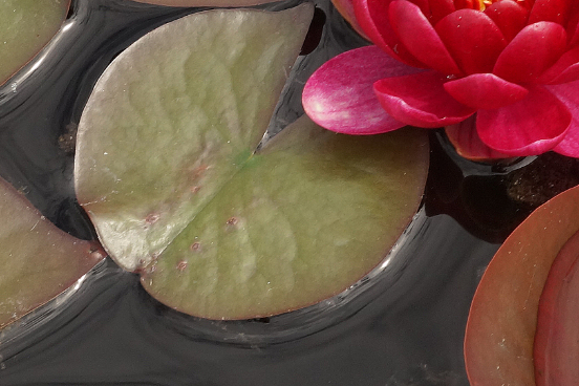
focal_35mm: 326
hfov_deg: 6.3
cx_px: 494
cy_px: -5
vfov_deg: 4.2
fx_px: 5243
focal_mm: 100
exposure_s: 1/160
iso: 500
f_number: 14
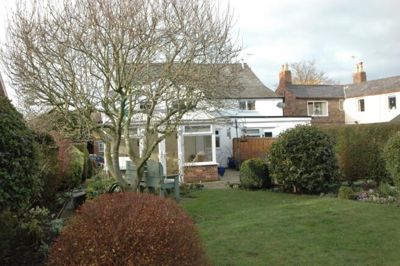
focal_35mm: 36
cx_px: 200
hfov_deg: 53.2
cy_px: 133
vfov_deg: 36.8
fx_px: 400
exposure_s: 1/250
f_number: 8
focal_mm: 24
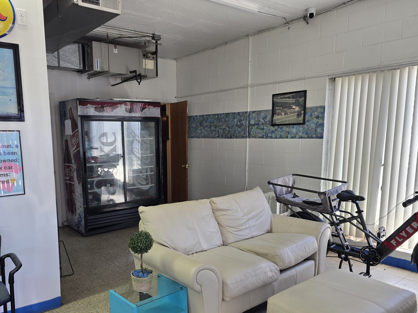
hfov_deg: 61.5
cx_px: 189
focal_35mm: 29
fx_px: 350
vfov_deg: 47.9
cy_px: 192
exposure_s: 1/180
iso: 100
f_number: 1.7
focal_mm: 6.3
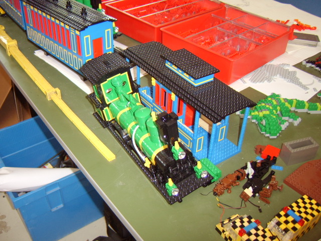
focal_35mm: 31
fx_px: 287
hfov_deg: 58.4
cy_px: 120
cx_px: 160
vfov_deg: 45.4
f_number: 2.7
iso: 141
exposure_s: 1/30
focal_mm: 8.13
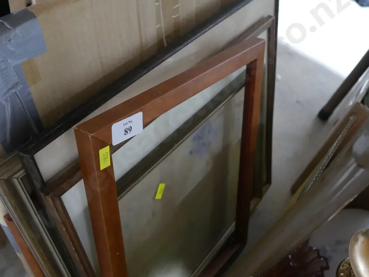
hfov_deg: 51.3
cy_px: 129
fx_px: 384
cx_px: 168
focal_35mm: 36
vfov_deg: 39.7
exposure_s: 1/60
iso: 3200
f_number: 3.6
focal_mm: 15
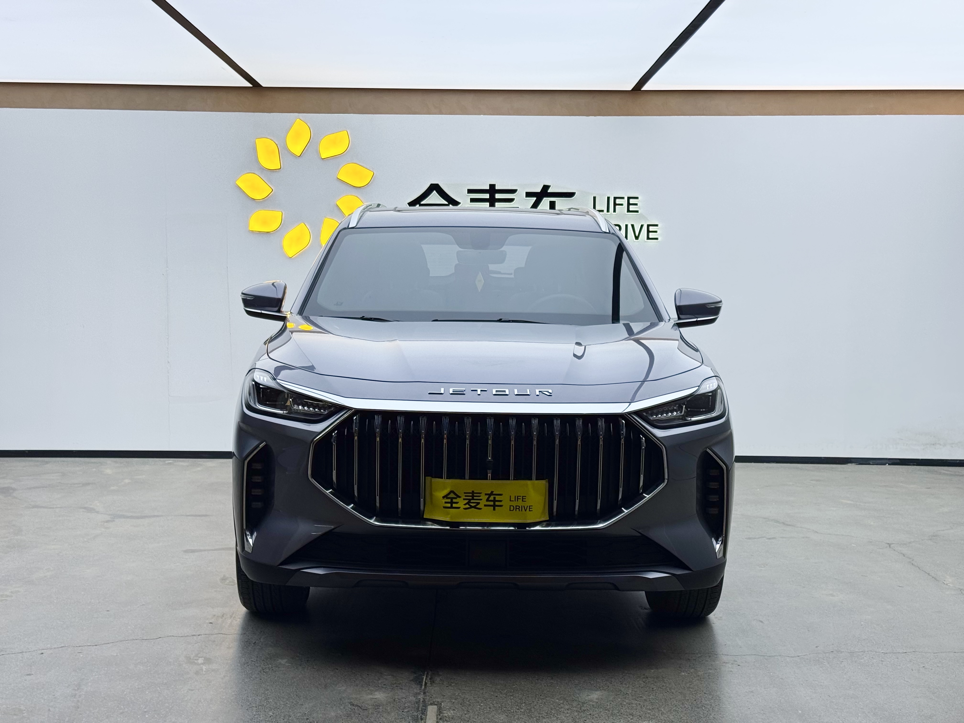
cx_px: 482
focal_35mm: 48
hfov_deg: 39.7
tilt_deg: -3.8
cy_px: 362
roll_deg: +0.3
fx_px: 1337
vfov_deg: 30.3
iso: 64
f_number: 1.78
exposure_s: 1/233
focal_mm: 6.76
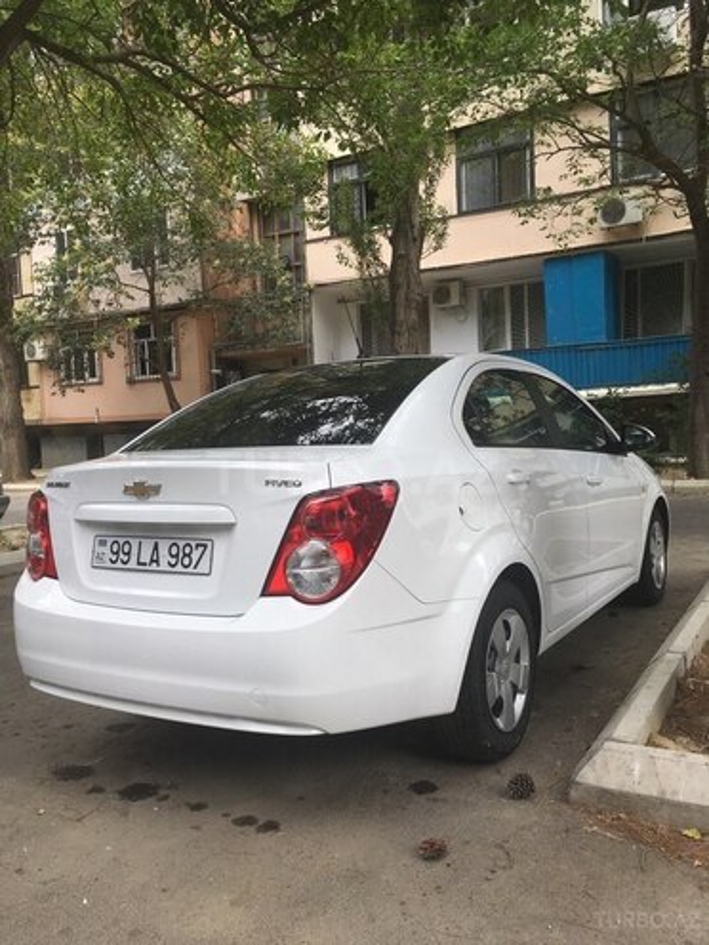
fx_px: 792
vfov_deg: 61.7
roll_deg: +1.4
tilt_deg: -4.1
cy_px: 472
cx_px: 354
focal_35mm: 29
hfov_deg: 48.2
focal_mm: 4.15
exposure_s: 1/578
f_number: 2.2
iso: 25
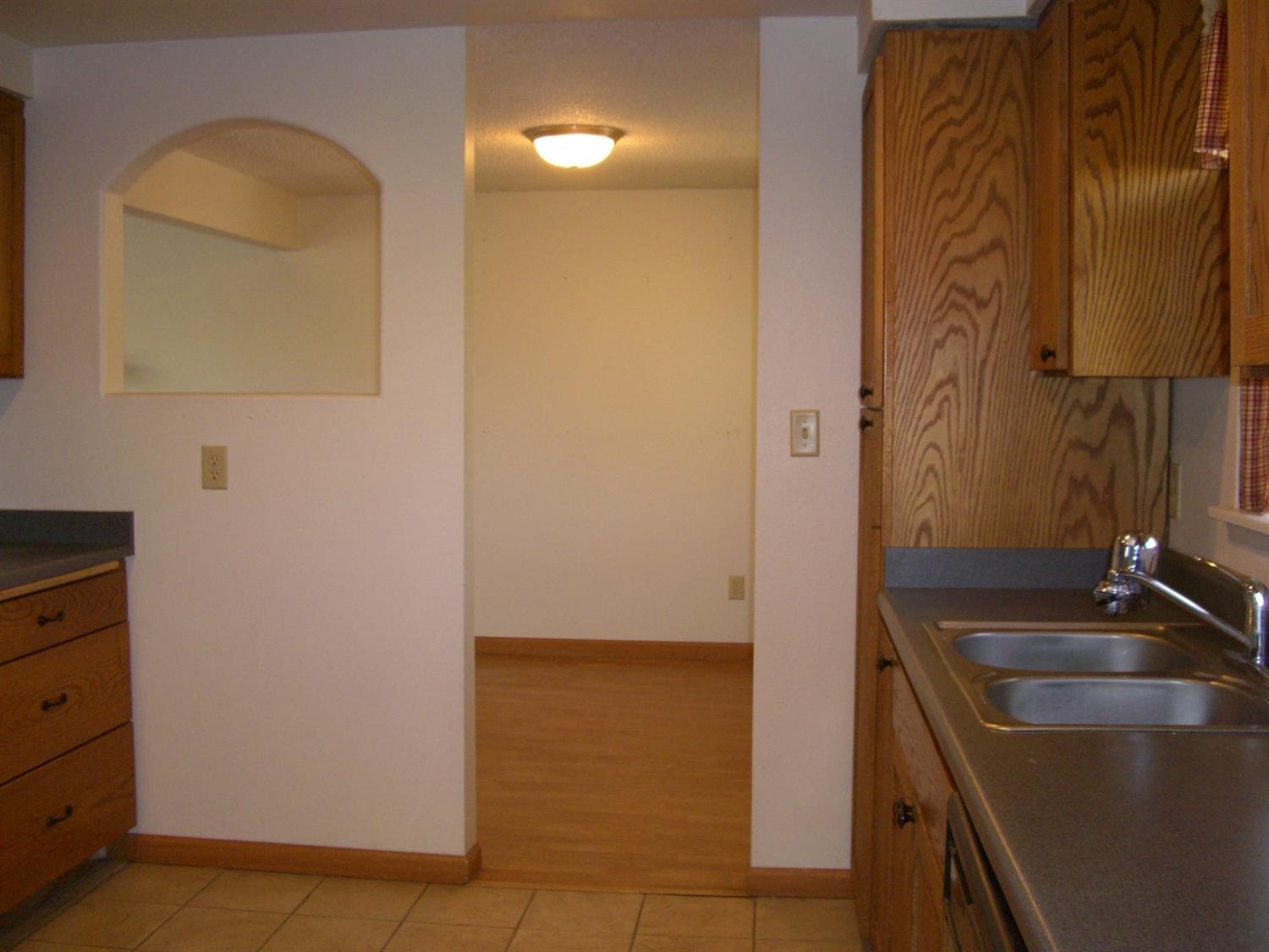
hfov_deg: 49.0
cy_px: 476
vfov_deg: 37.7
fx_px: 1393
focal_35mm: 38
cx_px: 634
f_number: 2.8
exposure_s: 1/60
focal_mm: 7.9
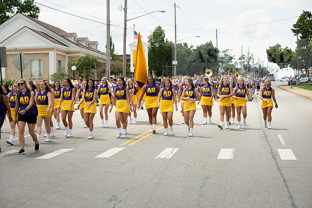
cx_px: 156
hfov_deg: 28.8
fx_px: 607
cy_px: 104
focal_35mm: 70
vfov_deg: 19.5
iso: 250
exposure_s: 1/640
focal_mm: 70
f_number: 7.1
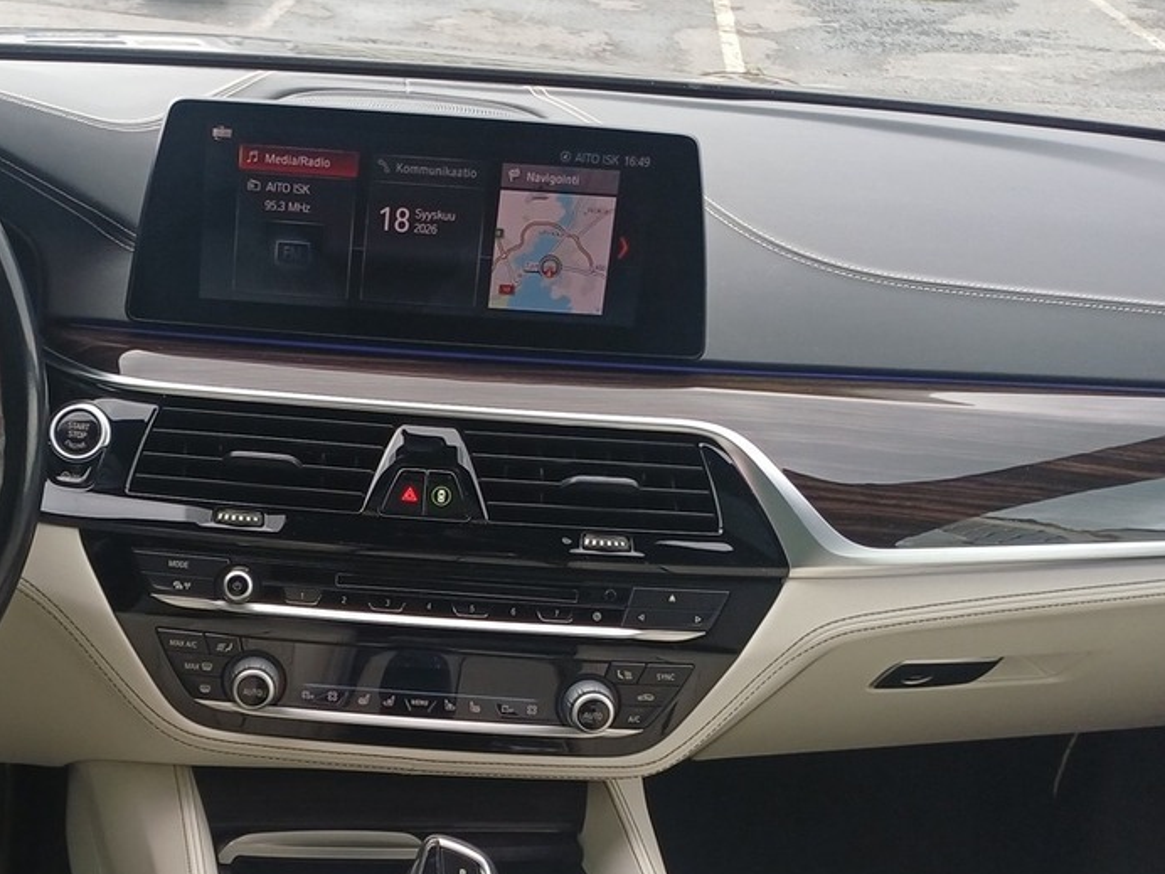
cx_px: 333
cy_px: 758
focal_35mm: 52
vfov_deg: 27.2
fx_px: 1750
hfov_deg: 36.2
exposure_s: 1/50
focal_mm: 4.65
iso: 64
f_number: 1.8
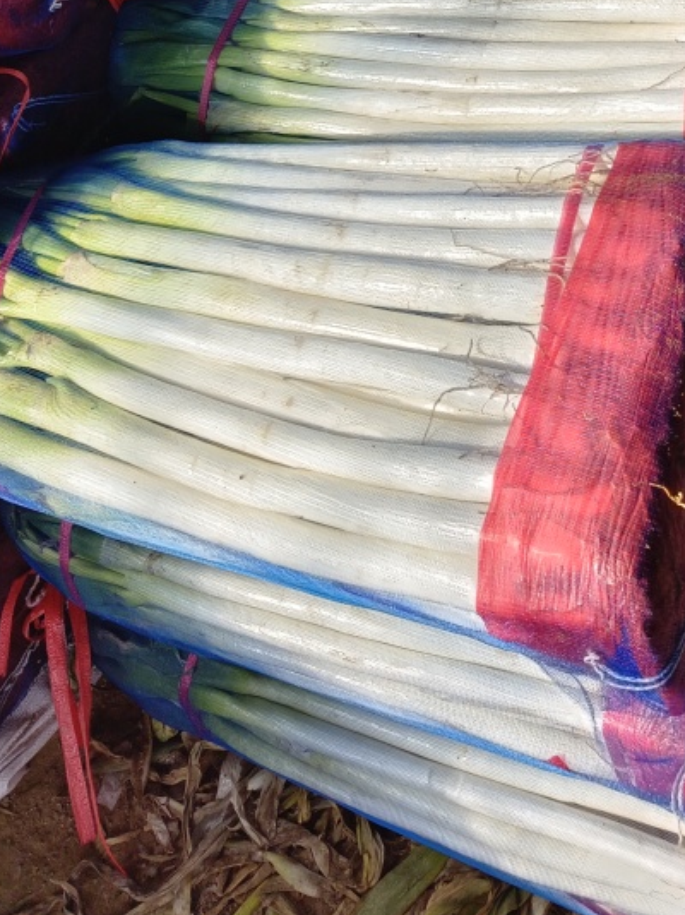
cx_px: 438
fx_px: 1215
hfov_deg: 31.3
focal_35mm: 46
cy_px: 18
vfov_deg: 37.3
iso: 50
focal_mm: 5.5
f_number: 1.88
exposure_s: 1/746
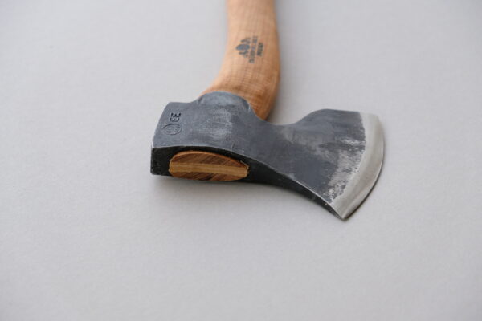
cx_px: 241
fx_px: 1111
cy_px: 160
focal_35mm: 83
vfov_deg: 16.5
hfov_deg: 24.5
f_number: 4
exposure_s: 1/60
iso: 640
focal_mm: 55
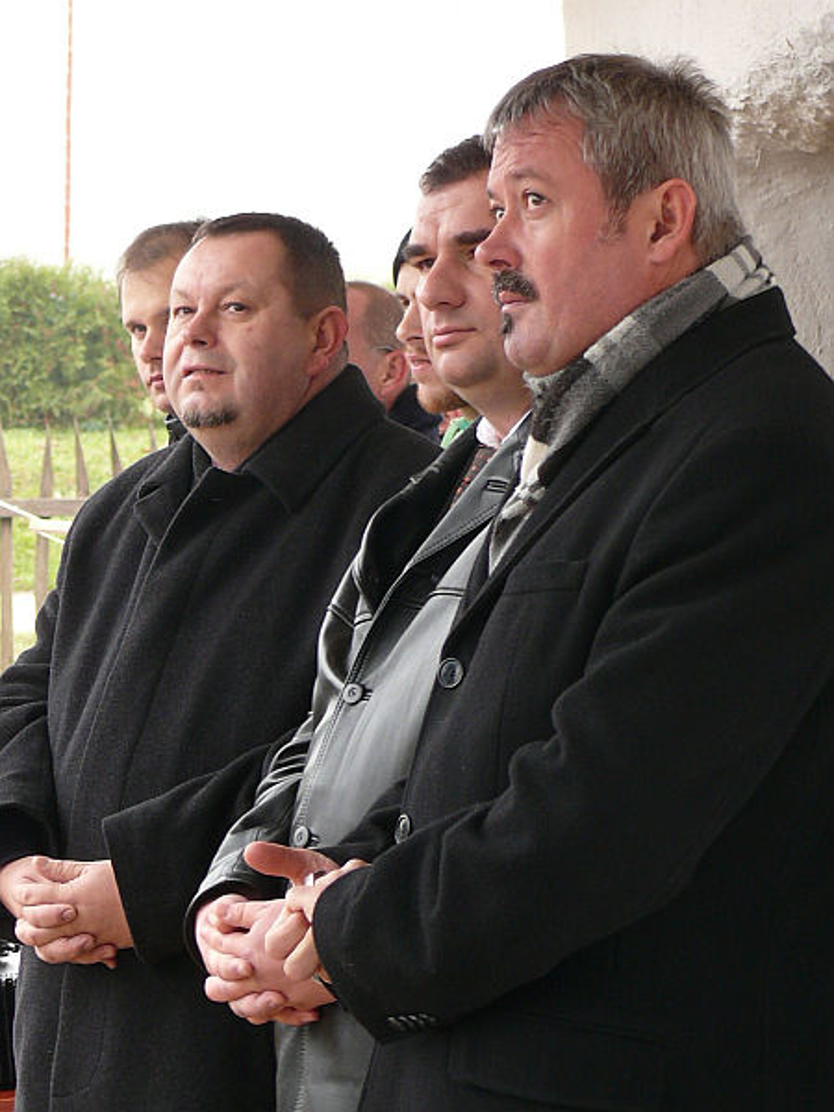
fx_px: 5879
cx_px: 417
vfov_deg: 10.8
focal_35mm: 183
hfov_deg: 8.1
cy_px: 556
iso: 100
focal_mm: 21.8
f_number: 3.2
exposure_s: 1/40
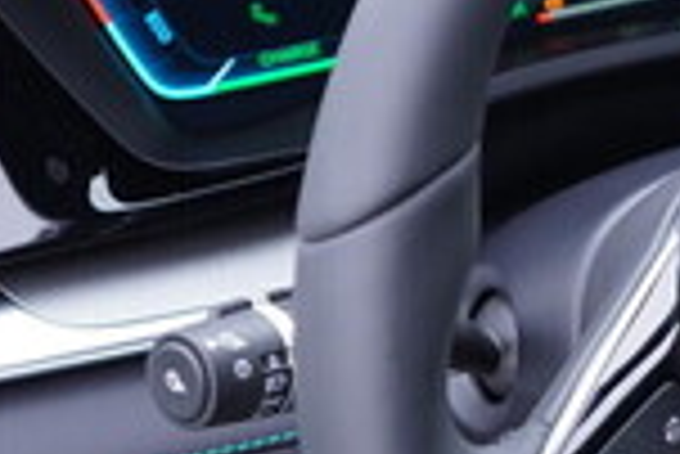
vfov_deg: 10.5
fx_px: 2477
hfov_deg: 14.5
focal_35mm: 131
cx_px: 1045
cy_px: 317
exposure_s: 1/40
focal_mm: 24
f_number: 2.8
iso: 250
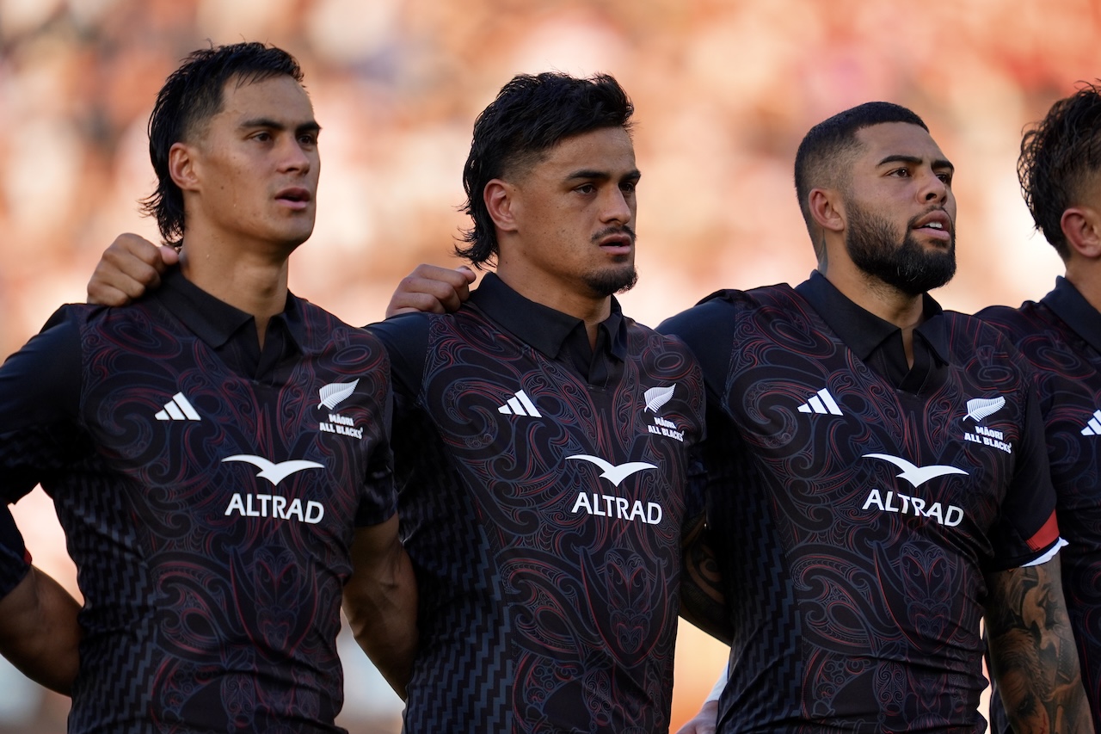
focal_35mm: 560
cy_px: 367
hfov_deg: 3.7
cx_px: 550
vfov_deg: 2.5
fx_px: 17123
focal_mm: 560
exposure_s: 1/1000
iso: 400
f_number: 4
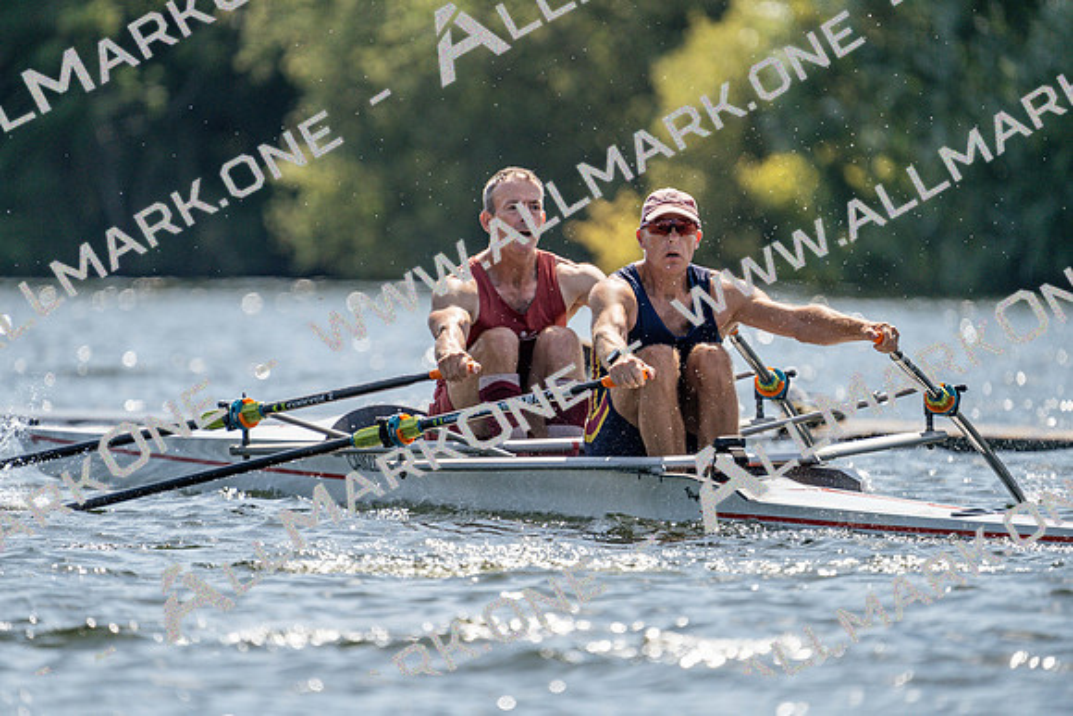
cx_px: 536
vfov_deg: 2.3
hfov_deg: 3.4
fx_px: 17887
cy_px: 358
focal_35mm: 600
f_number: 6.3
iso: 400
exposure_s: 1/2000
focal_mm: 600
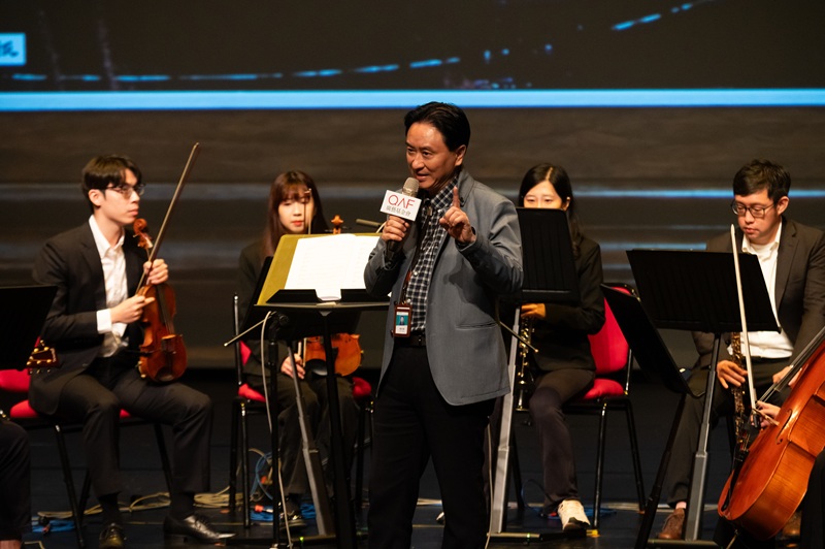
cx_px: 412
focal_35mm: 260
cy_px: 274
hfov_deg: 7.9
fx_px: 5953
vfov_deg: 5.3
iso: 6400
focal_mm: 260
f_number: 5.6
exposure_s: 1/125
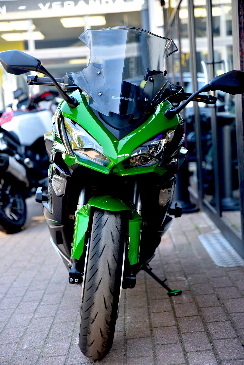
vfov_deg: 28.8
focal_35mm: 70
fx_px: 711
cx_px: 122
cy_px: 182
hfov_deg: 19.5
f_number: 2.8
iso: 100
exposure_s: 1/60
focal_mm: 70
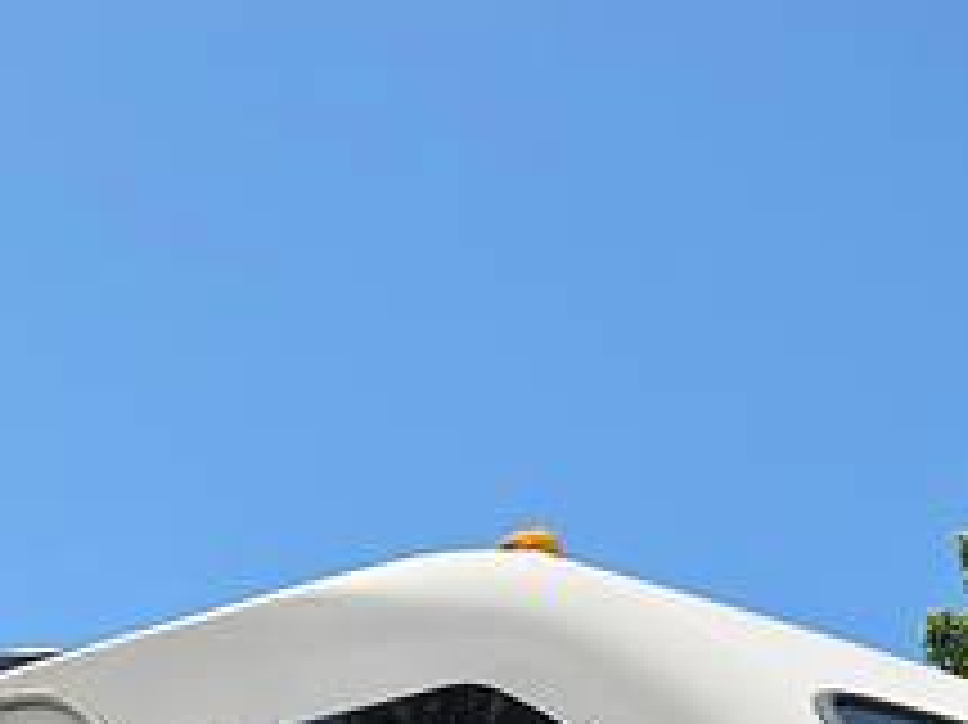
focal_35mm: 107
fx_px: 2990
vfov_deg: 11.9
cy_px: 1574
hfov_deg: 18.3
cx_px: 297
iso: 25
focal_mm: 5.4
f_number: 1.8
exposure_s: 1/1844
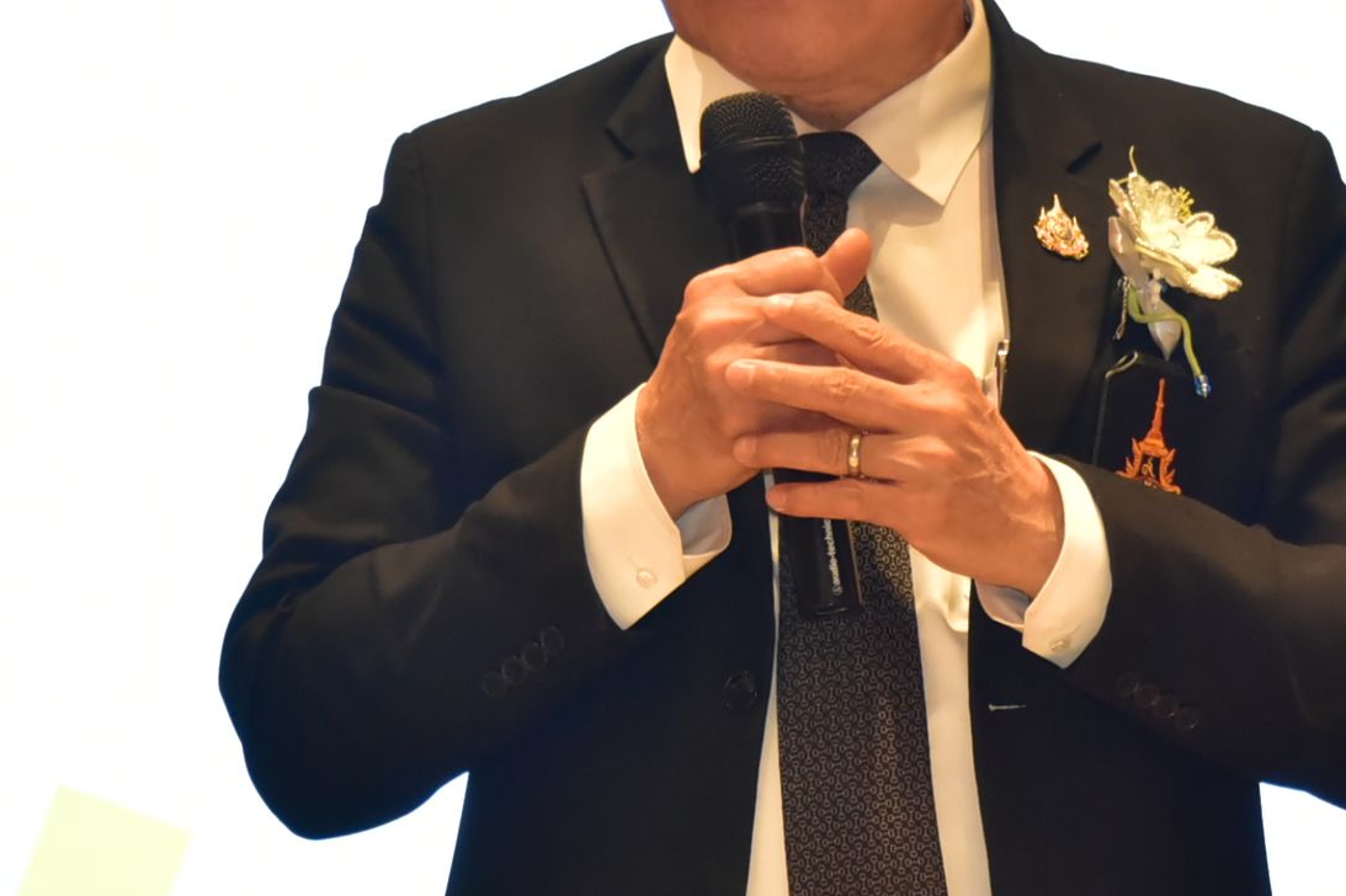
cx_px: 890
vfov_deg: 4.4
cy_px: 436
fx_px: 11549
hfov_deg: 6.7
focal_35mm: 309
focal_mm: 135
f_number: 5.6
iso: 4000
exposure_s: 1/125
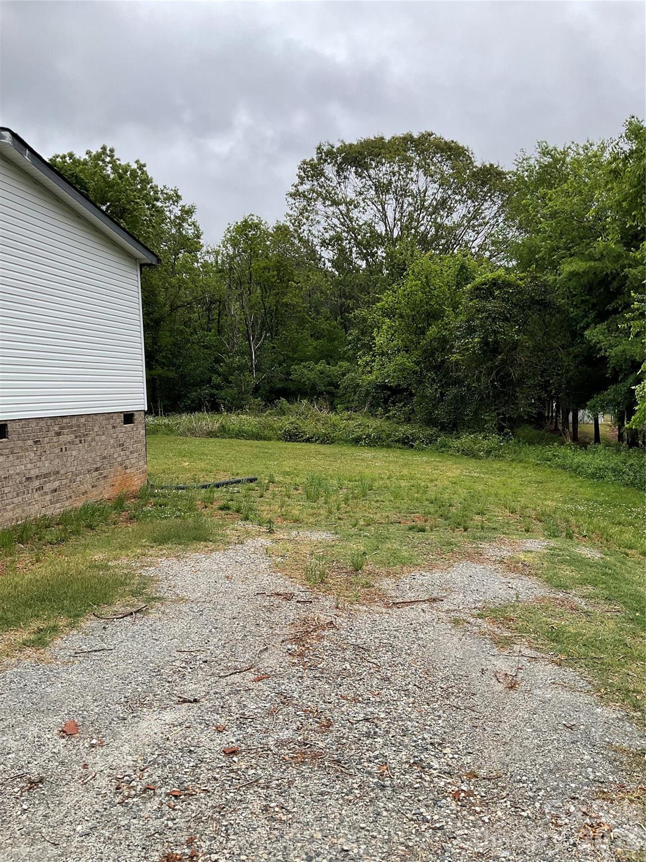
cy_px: 431
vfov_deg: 61.7
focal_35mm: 29
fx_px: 722
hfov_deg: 48.2
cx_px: 323
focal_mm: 3
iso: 16
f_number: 1.8
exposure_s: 1/1144
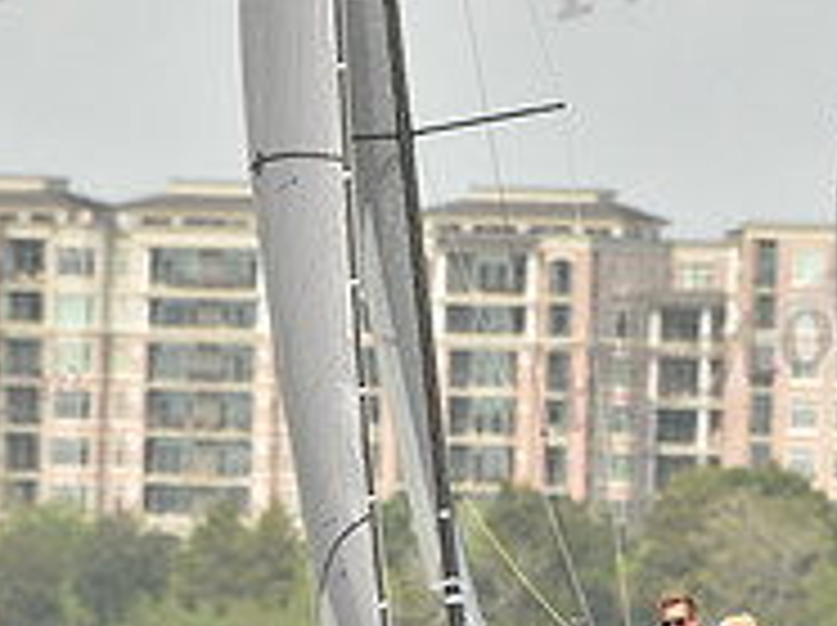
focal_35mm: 1202
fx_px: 29026
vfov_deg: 1.2
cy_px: 615
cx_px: 320
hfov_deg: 1.7
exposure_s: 1/1600
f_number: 5.6
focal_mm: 400
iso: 320
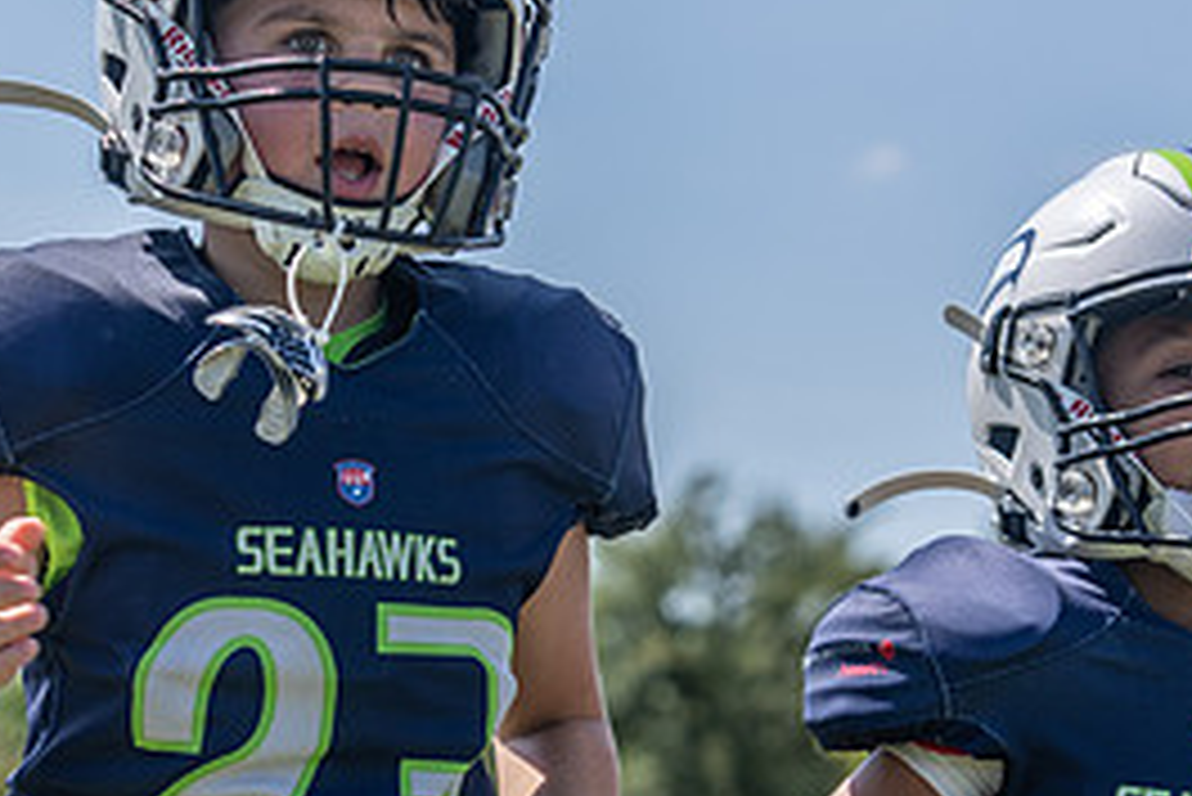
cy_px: 501
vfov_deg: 9.0
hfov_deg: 13.4
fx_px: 5069
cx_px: 513
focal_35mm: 153
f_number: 4
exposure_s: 1/1250
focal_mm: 70
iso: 100
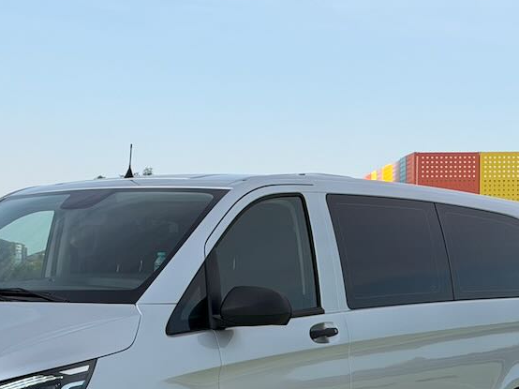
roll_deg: +0.4
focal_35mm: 111
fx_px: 1664
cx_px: 160
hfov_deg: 17.7
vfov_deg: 13.2
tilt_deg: -2.1
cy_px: 345
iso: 64
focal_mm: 6.76
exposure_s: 1/3704
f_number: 1.78
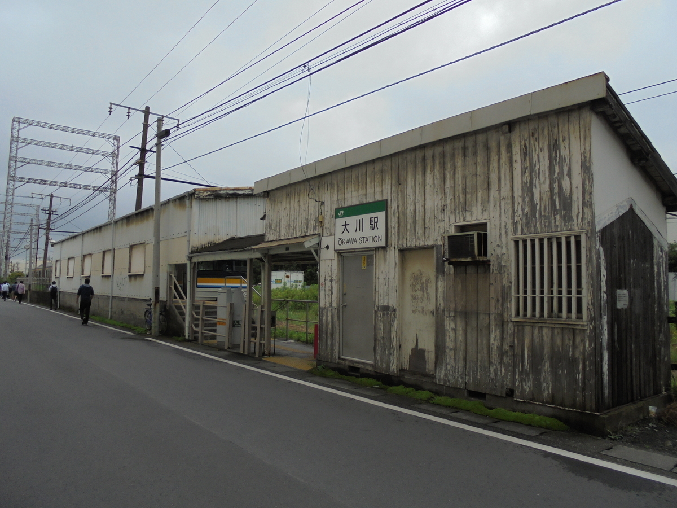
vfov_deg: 53.1
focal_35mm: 26
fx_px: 508
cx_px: 338
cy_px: 254
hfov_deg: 67.3
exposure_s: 1/125
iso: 100
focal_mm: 4.6
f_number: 11.5
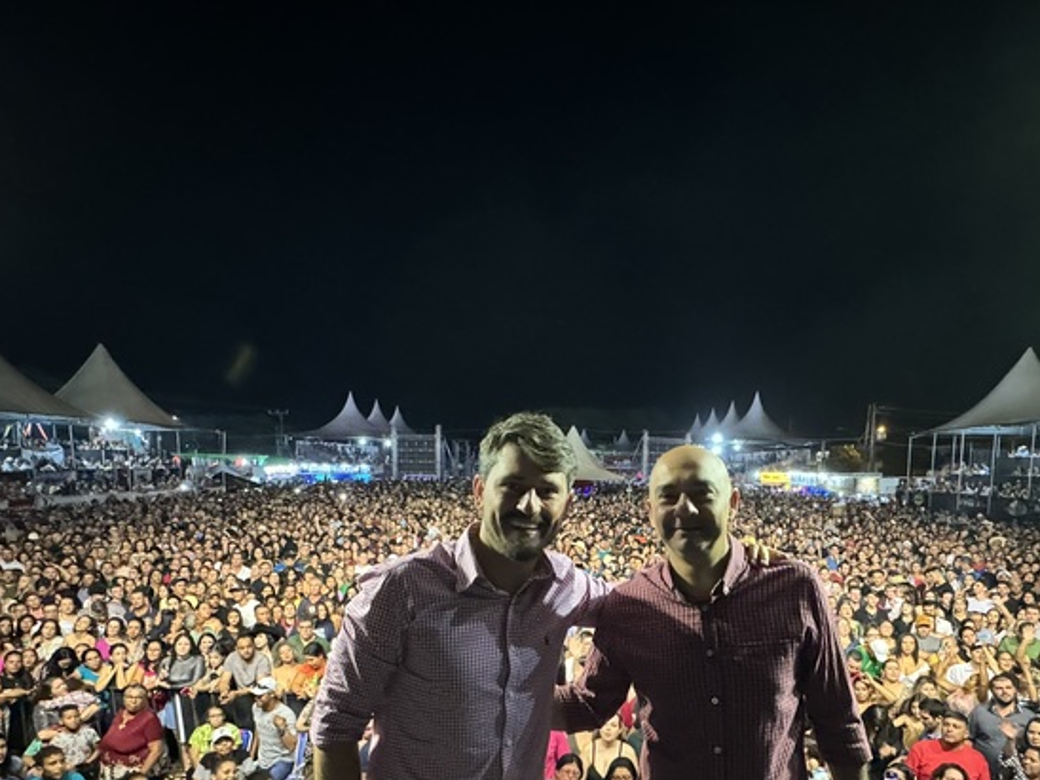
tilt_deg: -6.7
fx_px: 691
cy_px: 549
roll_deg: -2.6
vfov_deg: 56.9
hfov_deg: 73.7
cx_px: 569
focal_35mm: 23
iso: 1000
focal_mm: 2.22
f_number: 2.2
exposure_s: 1/40
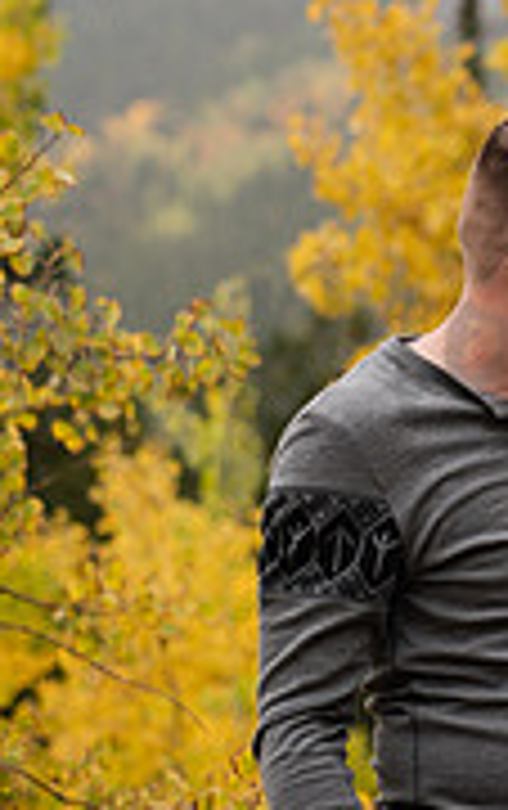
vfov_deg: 12.7
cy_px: 320
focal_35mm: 164
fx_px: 3621
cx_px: 634
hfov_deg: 7.9
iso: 160
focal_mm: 50
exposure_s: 1/200
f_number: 2.5
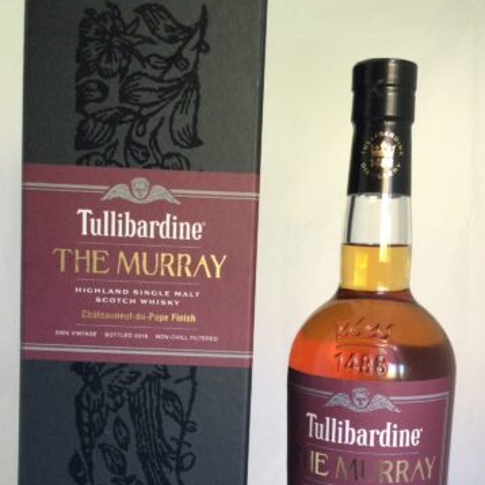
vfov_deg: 34.1
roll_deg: -1.2
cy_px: 356
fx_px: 777
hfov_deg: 34.7
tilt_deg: -6.7
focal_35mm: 49
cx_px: 249
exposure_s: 1/33
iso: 125
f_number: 2.4
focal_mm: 3.3
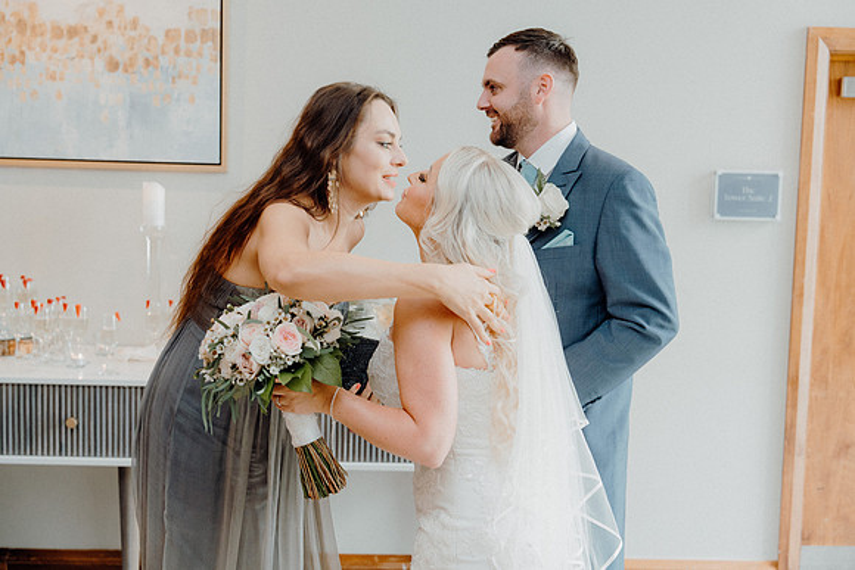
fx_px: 1069
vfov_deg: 29.9
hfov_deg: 43.6
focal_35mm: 45
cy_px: 285
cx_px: 428
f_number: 3.5
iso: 2000
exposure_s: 1/200
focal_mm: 45
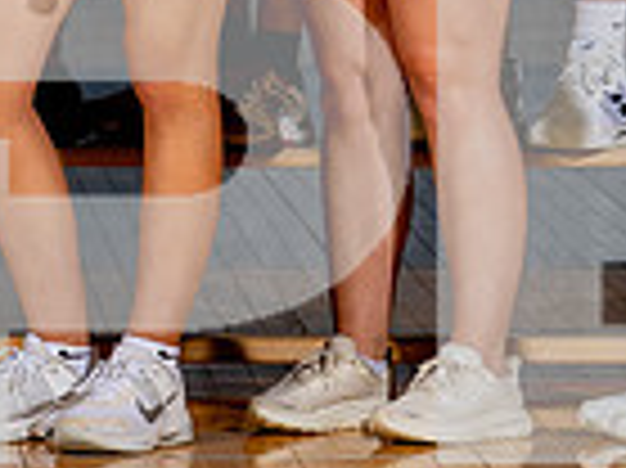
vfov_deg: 3.1
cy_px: -466
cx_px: -263
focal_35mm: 481
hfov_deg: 4.1
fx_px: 8691
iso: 400
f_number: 7.1
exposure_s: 1/250
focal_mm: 93
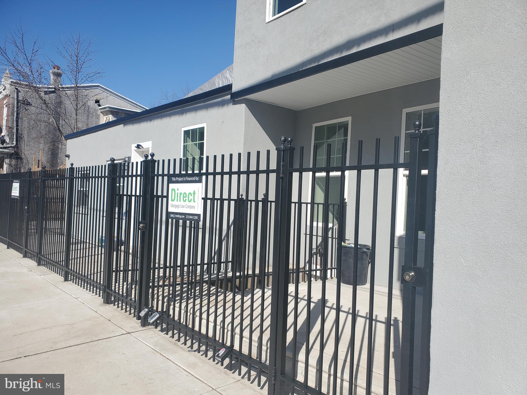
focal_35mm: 26
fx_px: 396
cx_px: 264
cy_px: 198
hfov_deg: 67.3
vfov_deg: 53.1
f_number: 2.4
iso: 50
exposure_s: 1/1677
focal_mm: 4.3
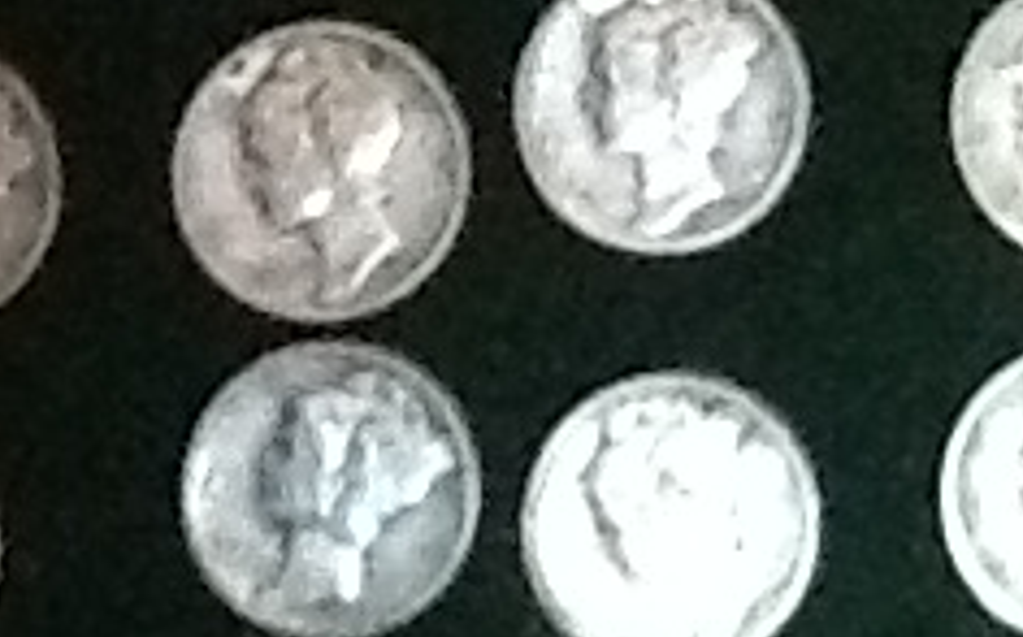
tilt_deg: -87.0
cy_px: -732
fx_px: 5292
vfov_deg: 6.6
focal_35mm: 190
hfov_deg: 11.0
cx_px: 828
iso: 640
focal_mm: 2.03
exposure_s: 1/15
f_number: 2.4
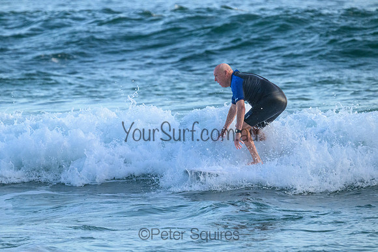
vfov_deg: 2.3
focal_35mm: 590
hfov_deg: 3.5
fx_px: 6196
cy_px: 126
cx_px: 189
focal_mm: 590
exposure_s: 1/2000
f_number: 11
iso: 4500
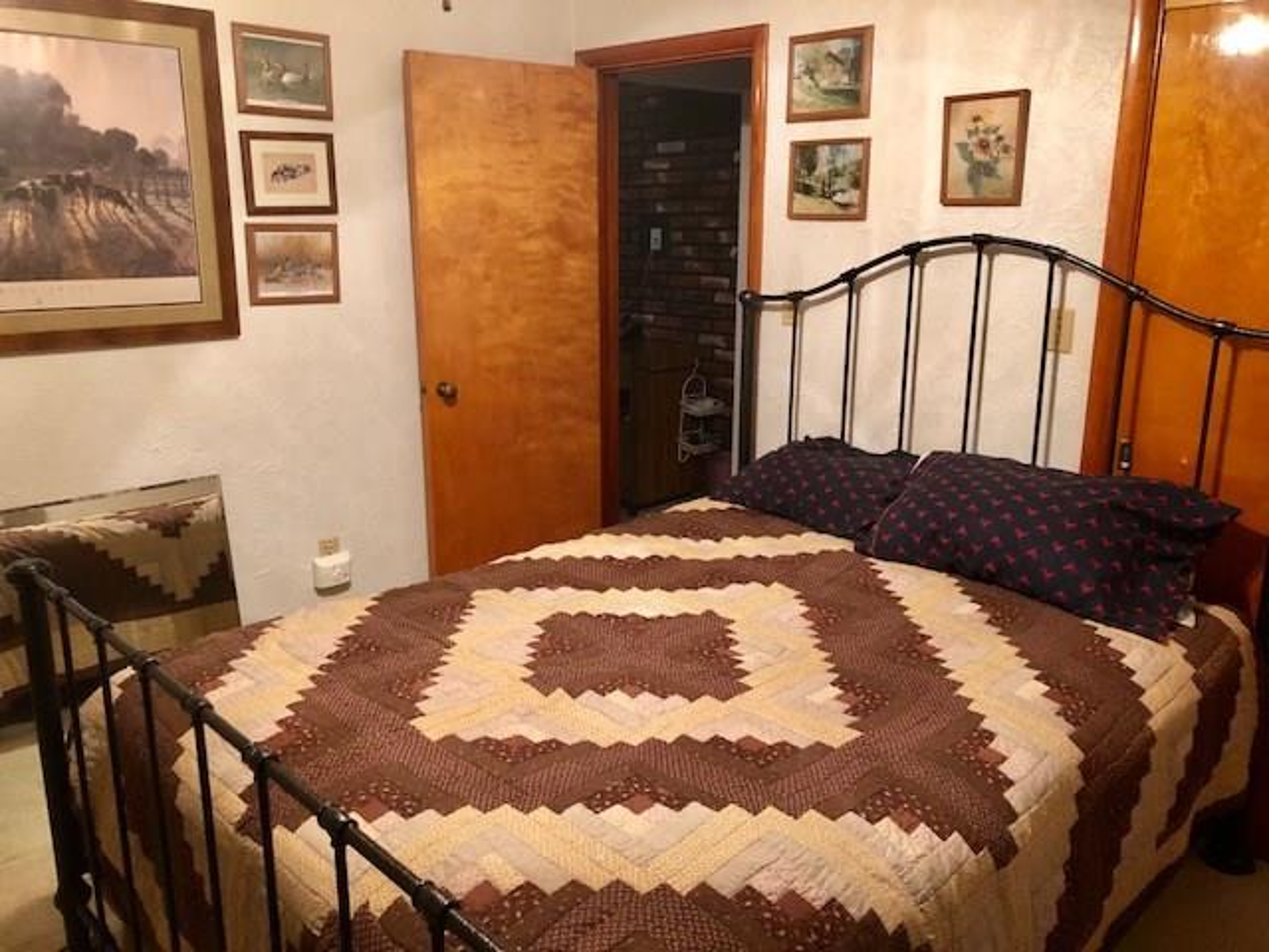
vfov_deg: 49.7
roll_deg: +0.2
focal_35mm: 28
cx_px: 634
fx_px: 1026
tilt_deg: -13.1
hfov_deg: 63.4
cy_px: 476
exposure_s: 1/6
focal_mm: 3.99
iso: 80
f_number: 1.8
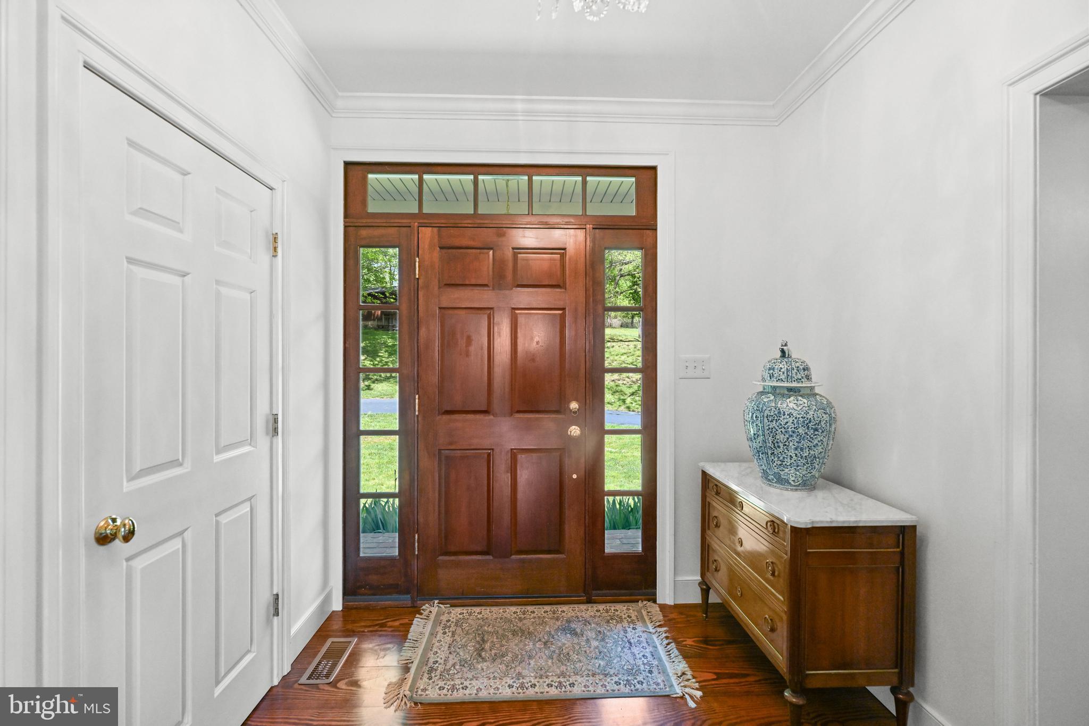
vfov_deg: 81.2
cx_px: 544
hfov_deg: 104.3
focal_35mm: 14
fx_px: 423
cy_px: 363
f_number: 5
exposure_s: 1/200
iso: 1600
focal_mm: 14
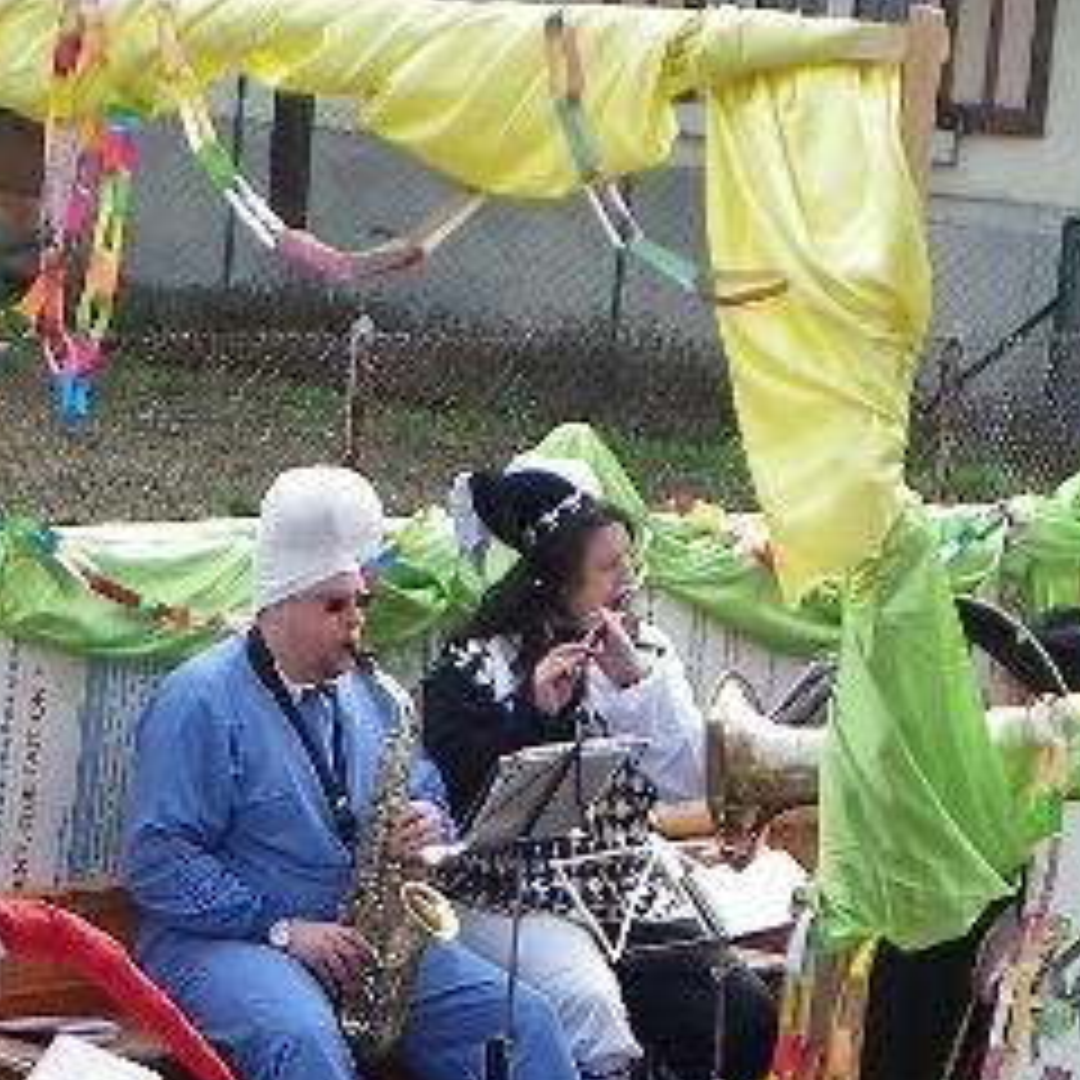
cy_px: 891
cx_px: 356
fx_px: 6001
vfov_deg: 10.2
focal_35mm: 170
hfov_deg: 10.3
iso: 50
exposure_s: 1/200
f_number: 3.5
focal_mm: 7.9
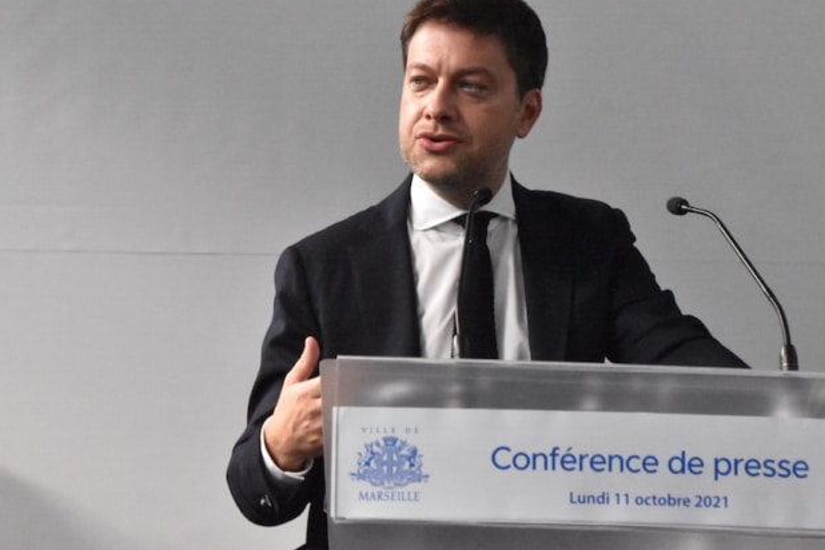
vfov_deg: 7.0
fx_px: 4483
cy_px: 242
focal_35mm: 196
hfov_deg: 10.5
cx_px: 478
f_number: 10
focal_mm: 105
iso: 12800
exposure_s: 1/1600
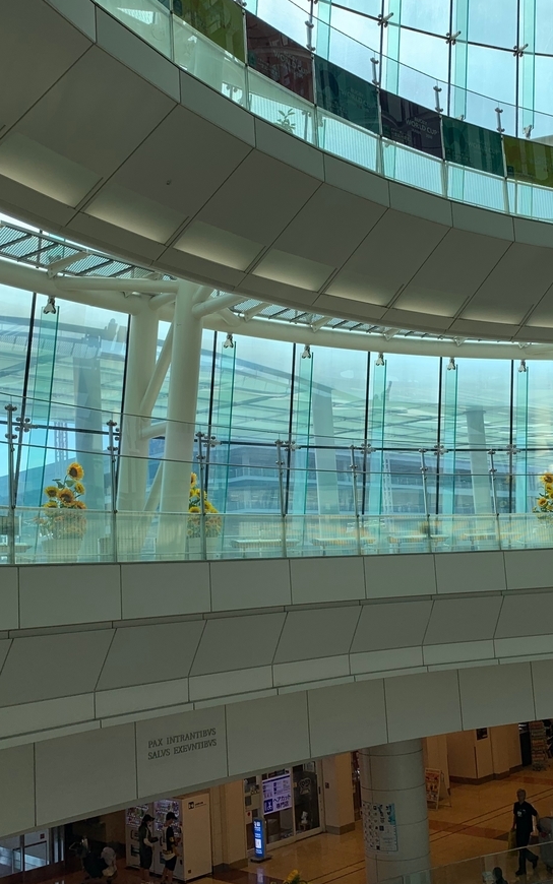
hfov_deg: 33.4
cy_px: 452
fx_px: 916
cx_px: 348
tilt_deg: +7.1
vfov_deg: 51.5
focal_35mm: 38
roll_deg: +4.6
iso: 25
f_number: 1.8
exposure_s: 1/737
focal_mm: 4.25
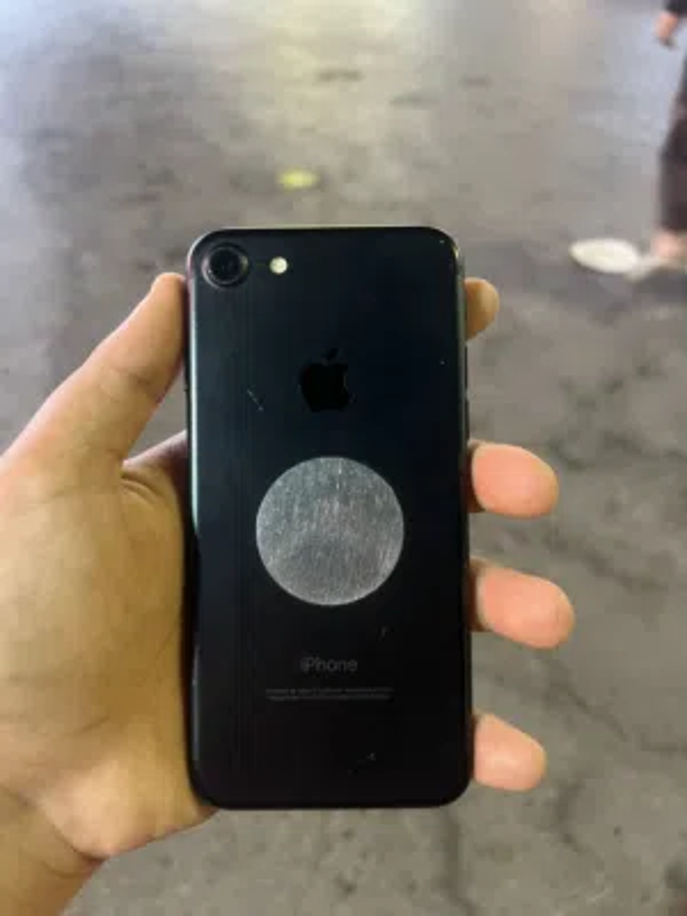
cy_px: 458
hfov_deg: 53.1
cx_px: 344
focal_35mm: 26
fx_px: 688
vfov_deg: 67.3
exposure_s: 1/25
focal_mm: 5.1
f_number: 1.6
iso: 500
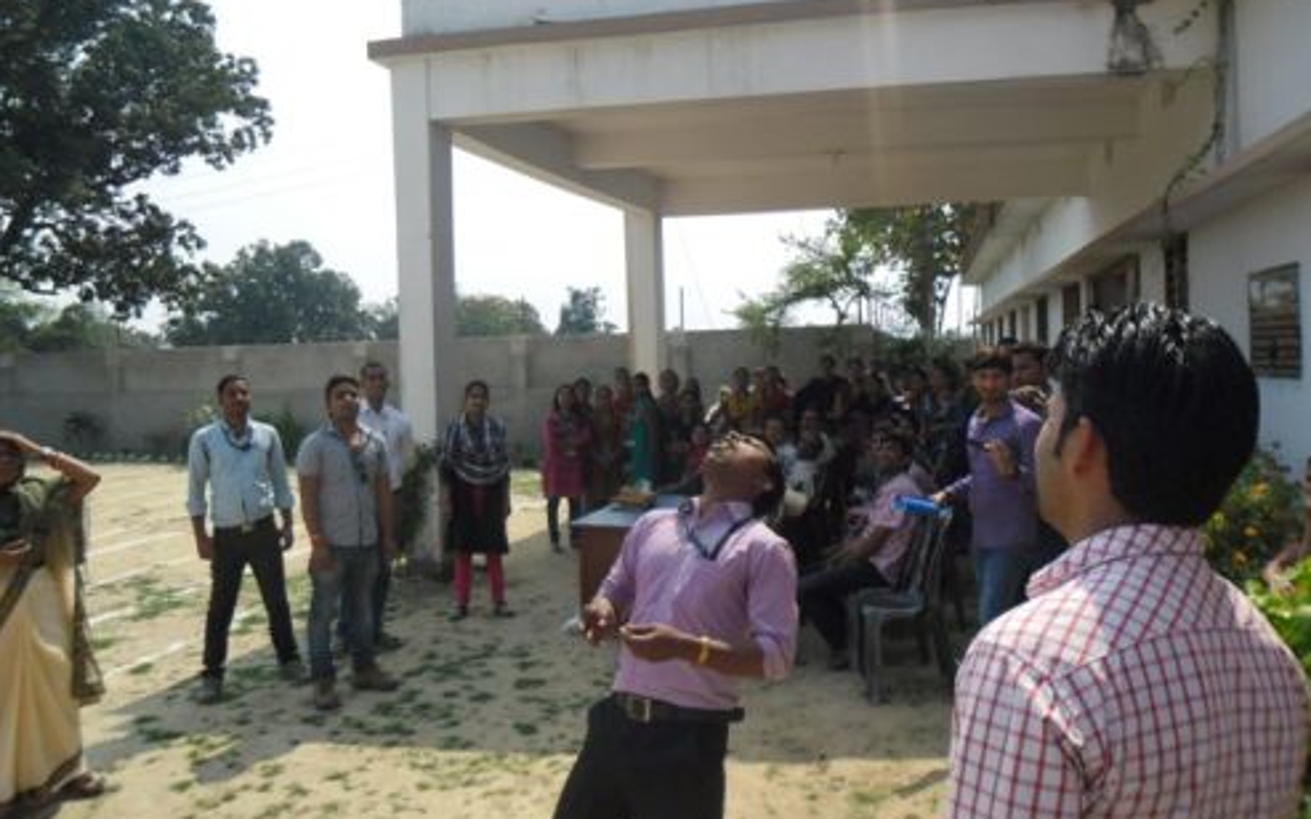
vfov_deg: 43.1
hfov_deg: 64.6
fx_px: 1036
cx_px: 662
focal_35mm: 29
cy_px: 398
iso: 80
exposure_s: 1/980
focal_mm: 4.9
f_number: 3.5
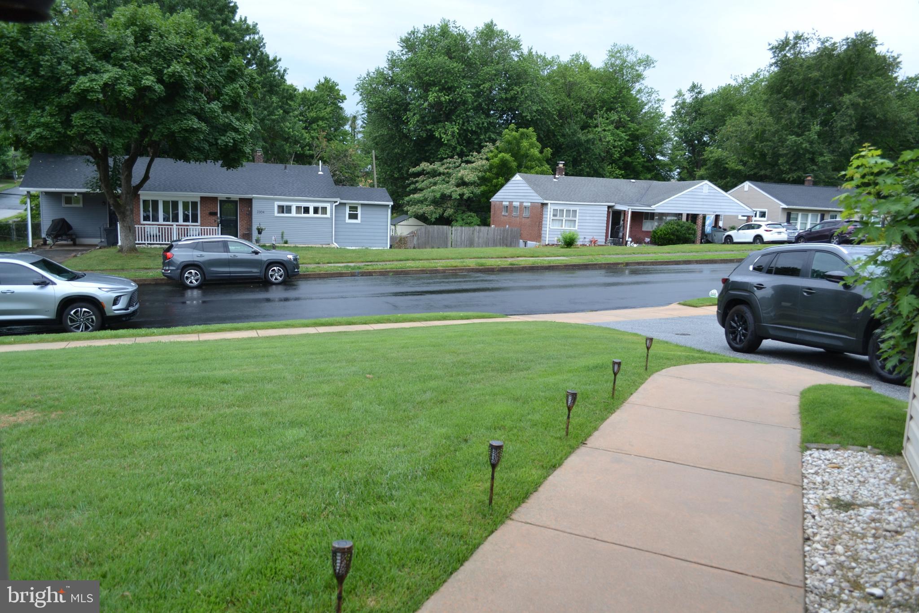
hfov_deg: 67.4
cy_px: 306
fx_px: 689
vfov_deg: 47.9
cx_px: 460
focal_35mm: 27
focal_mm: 18
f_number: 5.6
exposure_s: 1/125
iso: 140
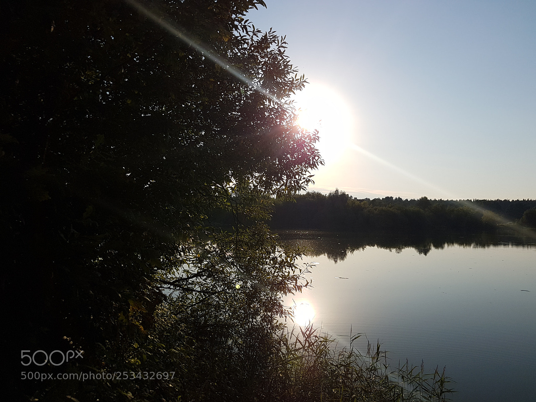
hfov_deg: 67.3
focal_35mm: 26
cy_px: 201
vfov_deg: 53.1
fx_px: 403
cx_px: 268
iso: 40
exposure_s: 1/4848
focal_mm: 4.2
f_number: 1.7
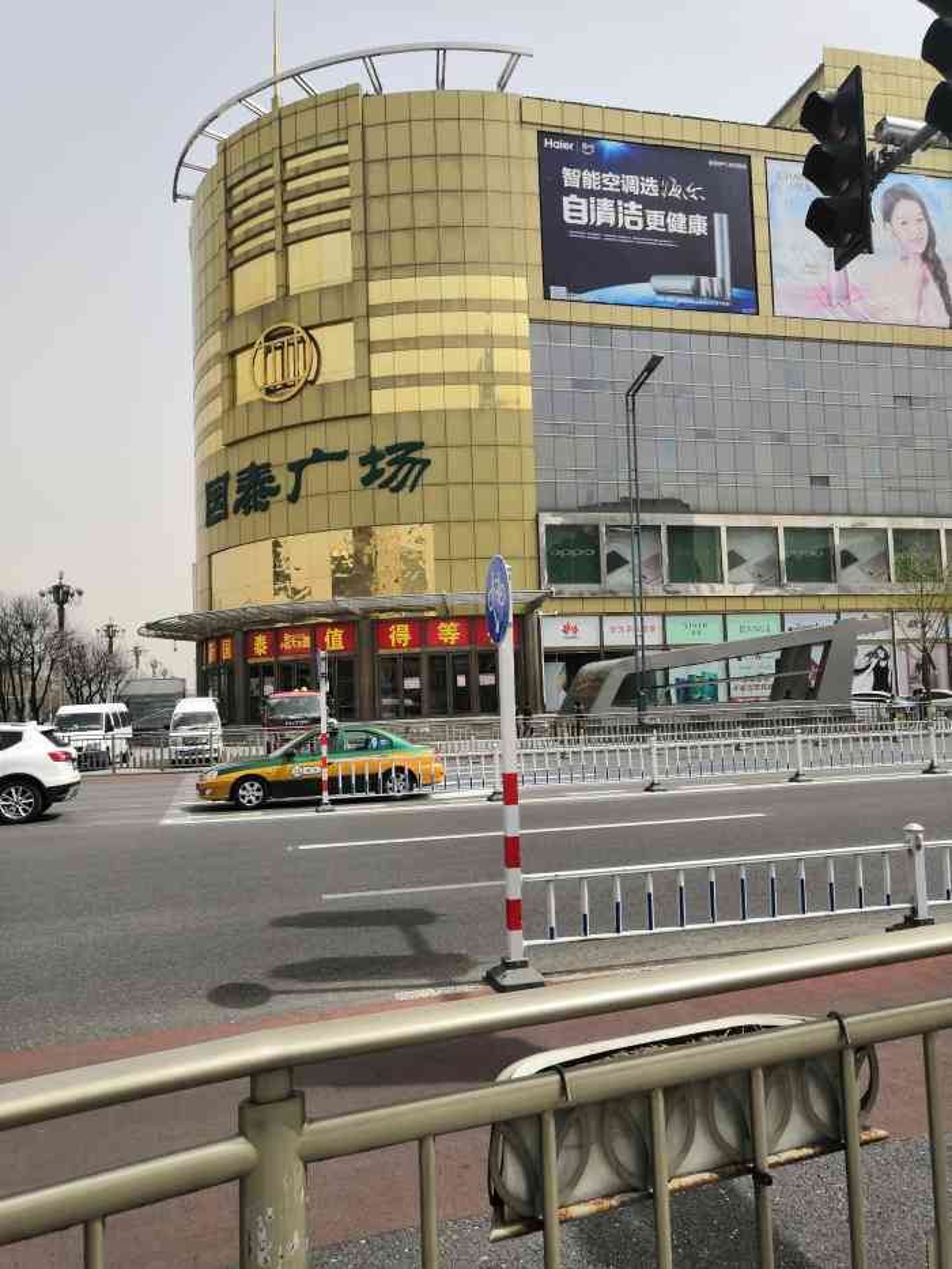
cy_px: 634
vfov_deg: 65.3
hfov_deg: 51.4
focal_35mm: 27
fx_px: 990
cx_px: 476
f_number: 1.8
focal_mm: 3.95
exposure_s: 1/1111
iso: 50
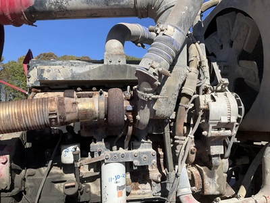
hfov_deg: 61.7
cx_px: 135
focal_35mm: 29
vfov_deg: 48.2
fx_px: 226
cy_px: 102
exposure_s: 1/1490
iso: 25
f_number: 1.8
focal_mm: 3
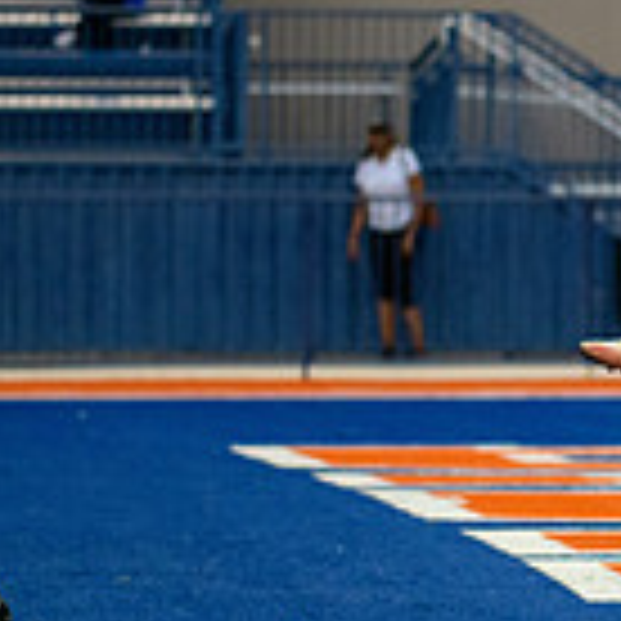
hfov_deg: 4.0
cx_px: 1004
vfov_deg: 4.1
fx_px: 8727
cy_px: 394
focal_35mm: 430
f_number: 2.8
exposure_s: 1/1250
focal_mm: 120
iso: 2500
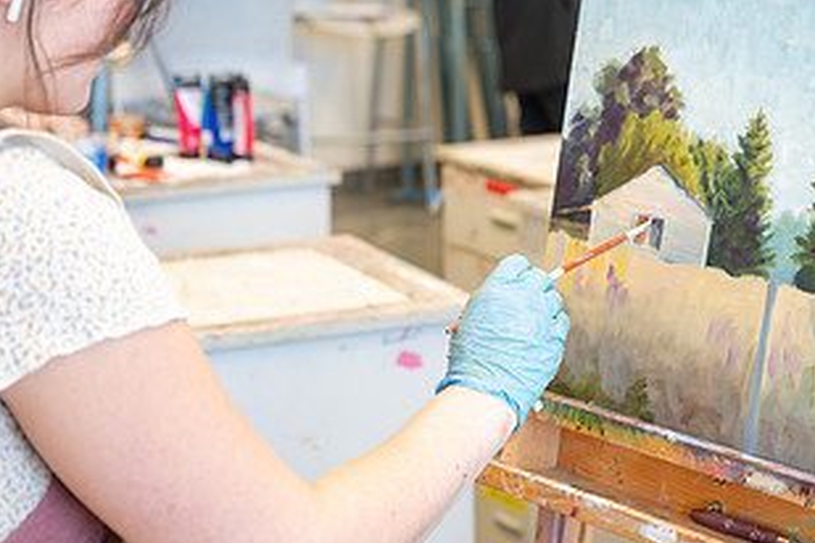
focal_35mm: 89
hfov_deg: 22.4
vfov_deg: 15.3
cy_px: 129
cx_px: 697
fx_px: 2015
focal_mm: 39
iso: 320
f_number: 2.8
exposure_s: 1/100
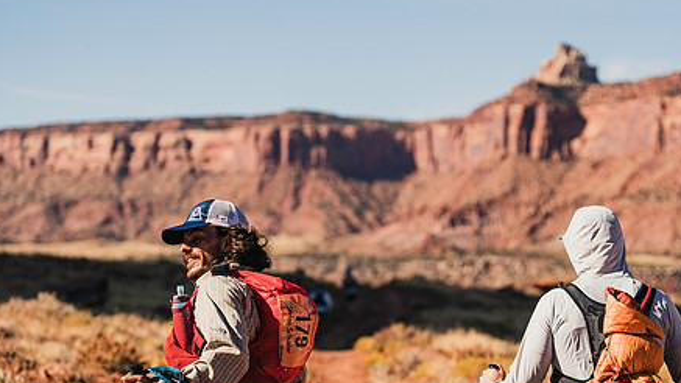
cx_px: 375
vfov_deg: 10.3
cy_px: 236
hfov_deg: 18.2
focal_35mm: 118
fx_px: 2131
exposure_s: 1/1250
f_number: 2.8
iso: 160
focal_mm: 74
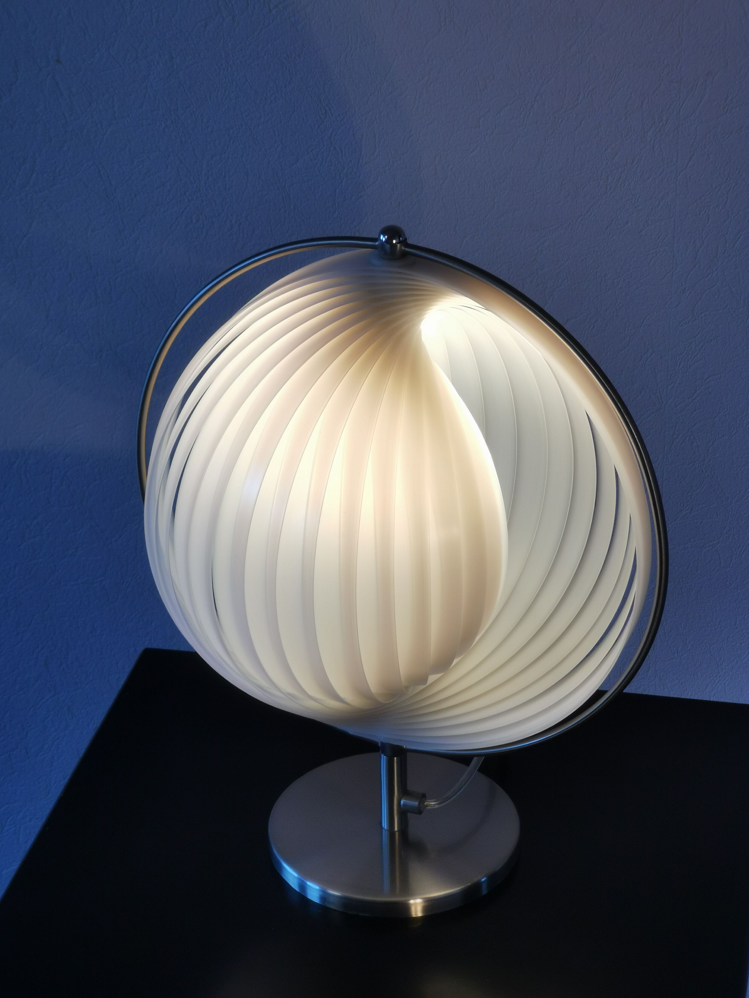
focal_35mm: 81
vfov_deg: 24.1
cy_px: 499
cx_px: 374
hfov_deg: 18.2
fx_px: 2337
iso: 64
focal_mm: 7.48
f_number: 2.4
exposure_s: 1/100
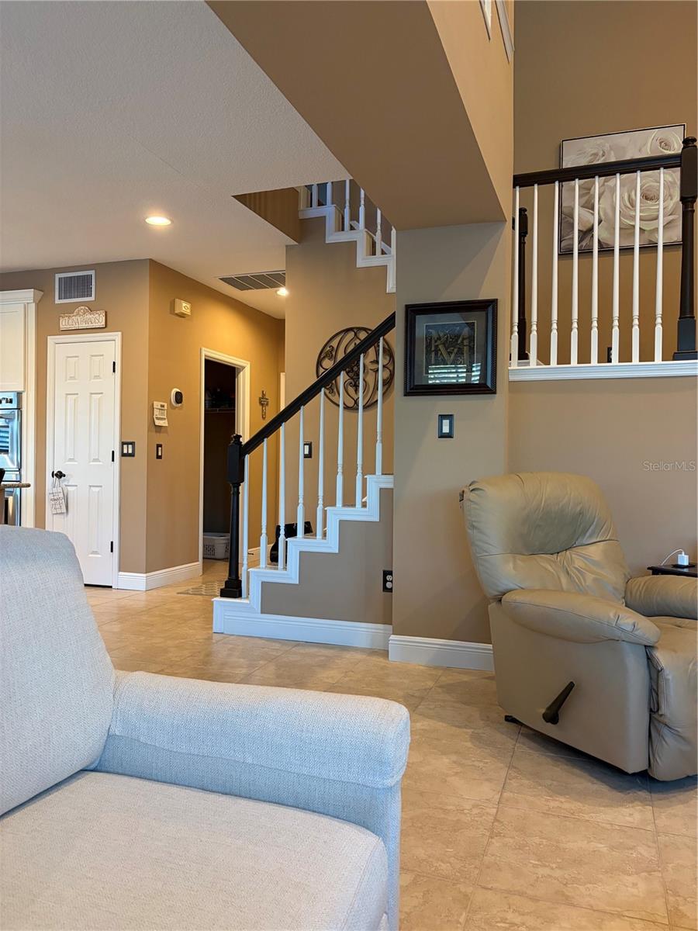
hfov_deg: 53.1
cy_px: 466
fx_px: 699
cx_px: 349
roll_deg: -0.4
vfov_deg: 67.3
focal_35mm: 26
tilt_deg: +0.7
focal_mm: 5.96
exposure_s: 1/60
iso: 250
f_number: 1.6
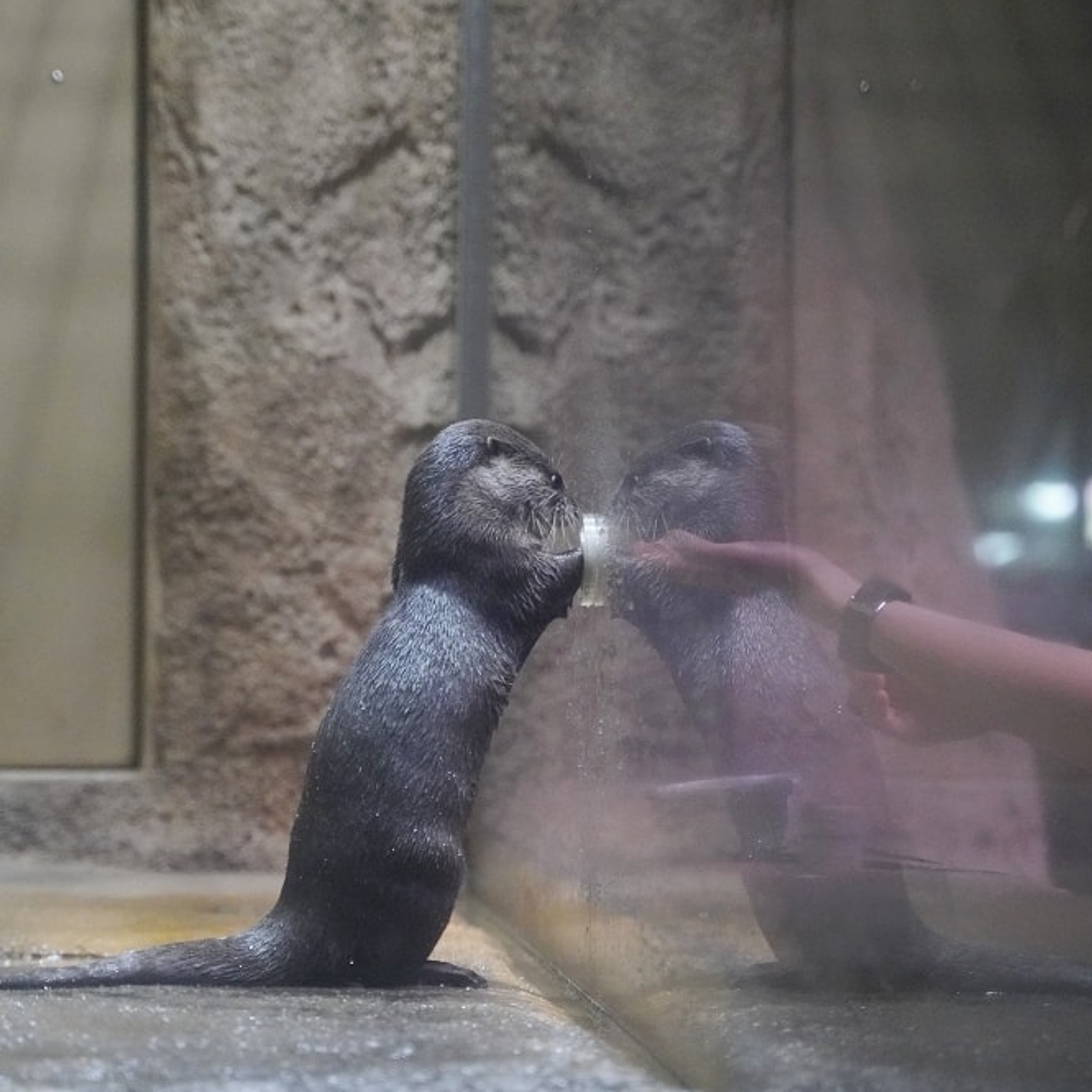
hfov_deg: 15.1
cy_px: 596
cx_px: 406
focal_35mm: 115
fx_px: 4104
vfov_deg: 15.2
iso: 8000
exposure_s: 1/160
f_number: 2.8
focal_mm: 75
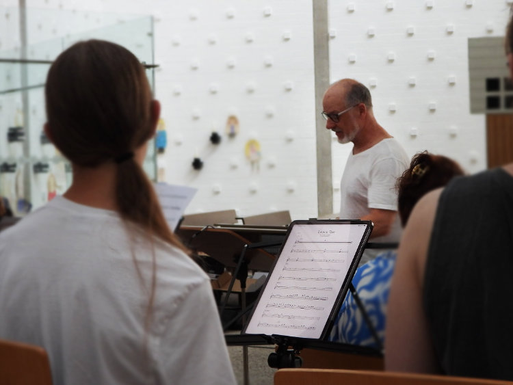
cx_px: 256
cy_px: 192
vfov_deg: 22.6
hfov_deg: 29.8
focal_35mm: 65
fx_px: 964
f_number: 3.5
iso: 220
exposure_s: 1/30
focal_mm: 11.7
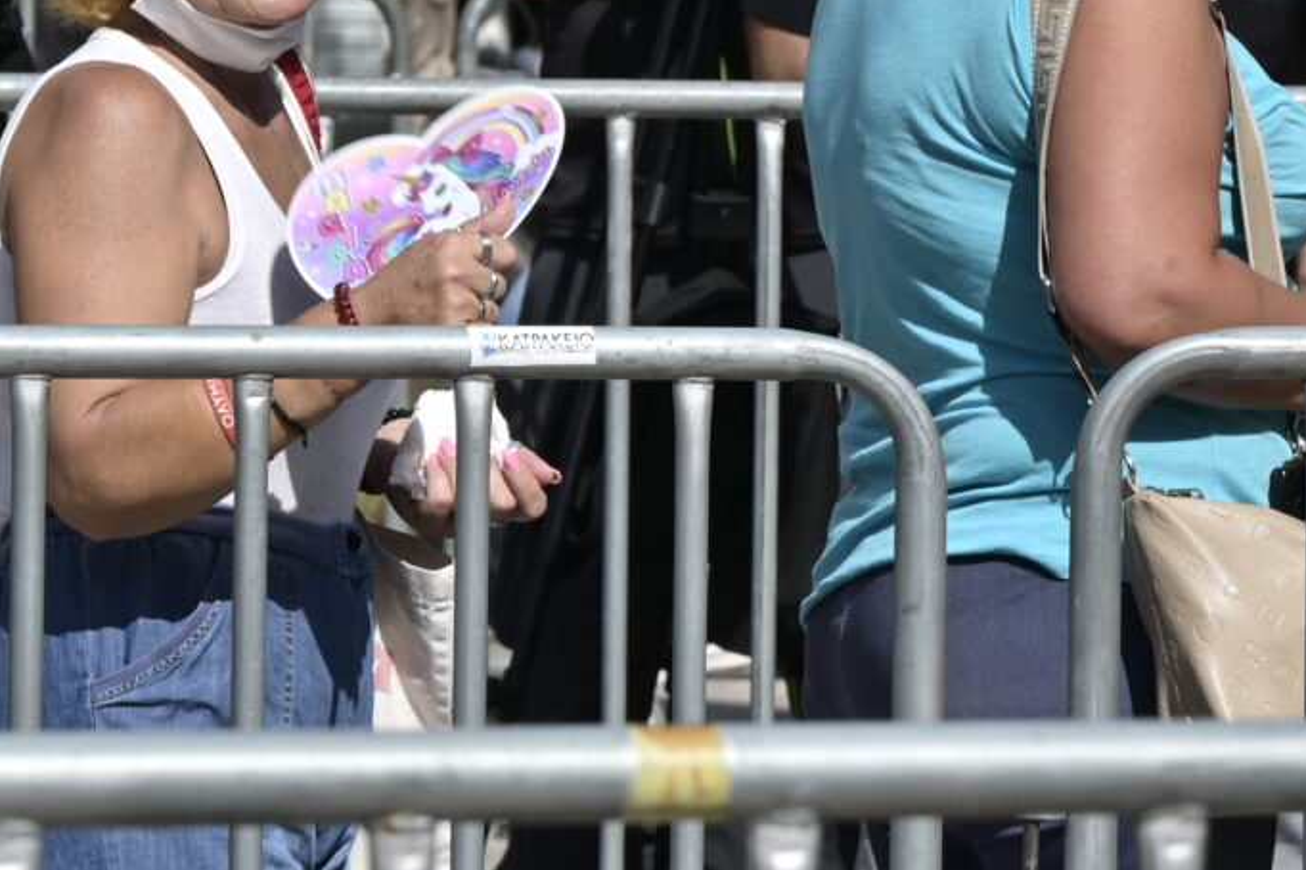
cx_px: 1316
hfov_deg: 6.2
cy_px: -12
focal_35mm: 334
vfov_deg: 4.1
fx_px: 12110
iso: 125
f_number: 8
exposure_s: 1/640
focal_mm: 89
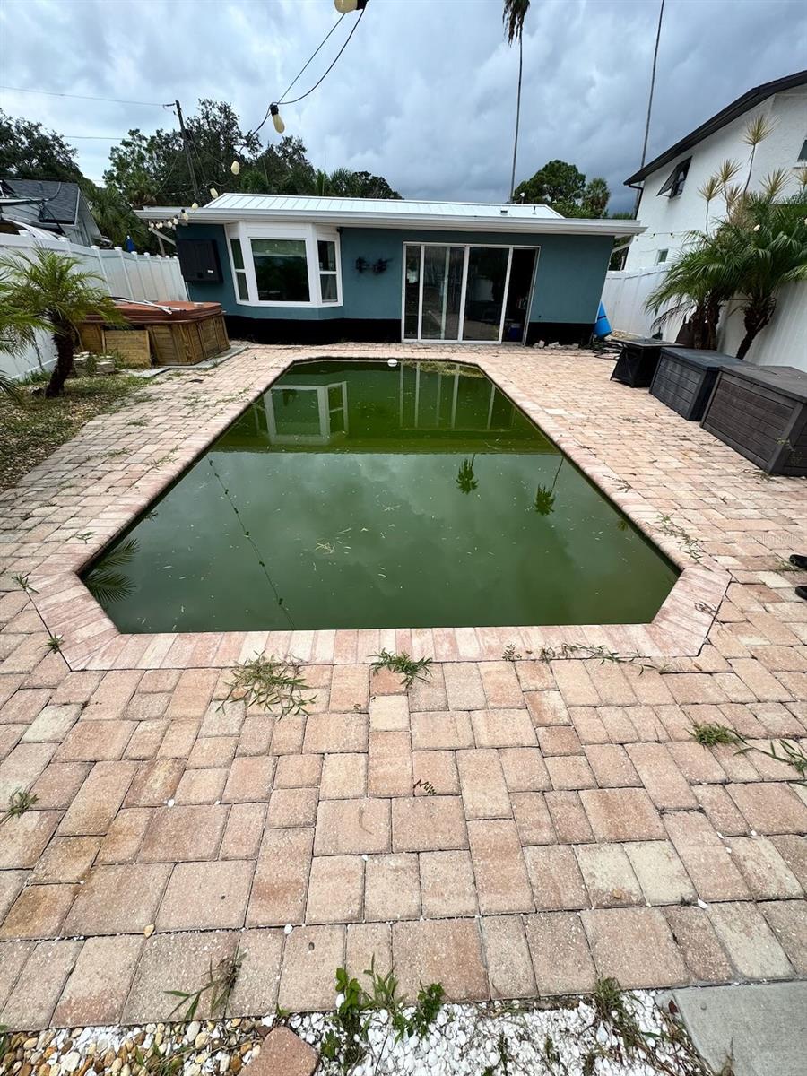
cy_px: 538
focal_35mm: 14
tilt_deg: -31.8
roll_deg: -0.6
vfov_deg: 102.1
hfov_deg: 85.7
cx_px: 404
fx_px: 435
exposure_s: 1/1346
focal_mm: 2.22
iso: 50
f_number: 2.2
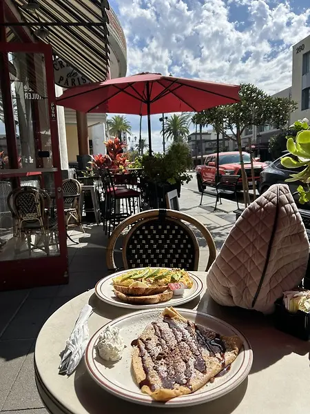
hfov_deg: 53.1
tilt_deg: -8.2
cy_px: 207
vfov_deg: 67.3
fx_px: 310
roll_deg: +2.0
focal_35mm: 26
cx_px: 155
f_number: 1.5
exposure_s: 1/5587
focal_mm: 5.7
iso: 50
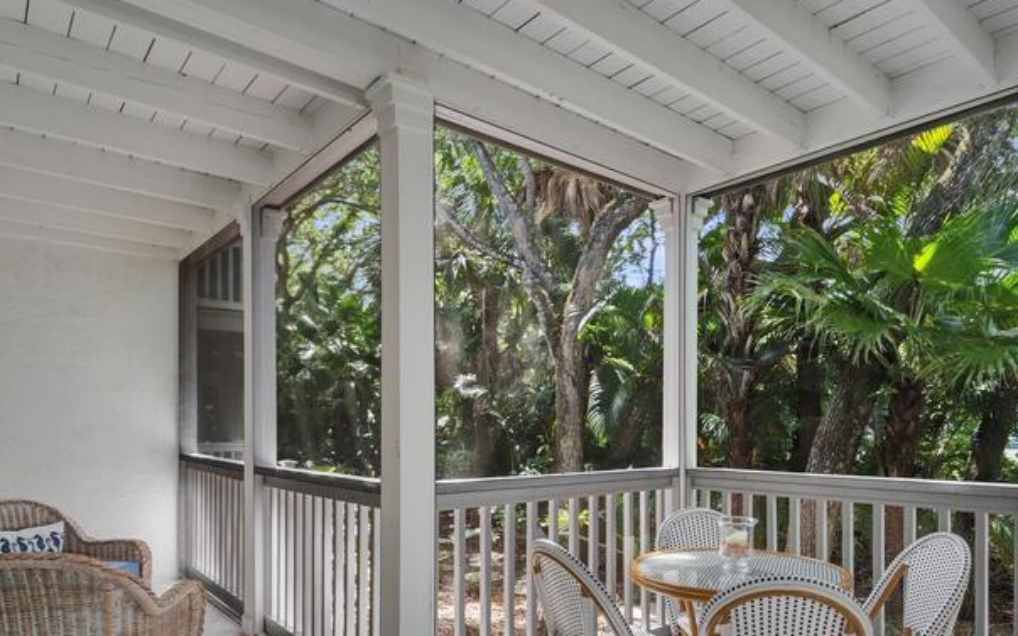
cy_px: 412
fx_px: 648
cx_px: 584
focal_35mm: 23
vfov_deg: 51.6
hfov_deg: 75.9
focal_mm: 11.5
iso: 320
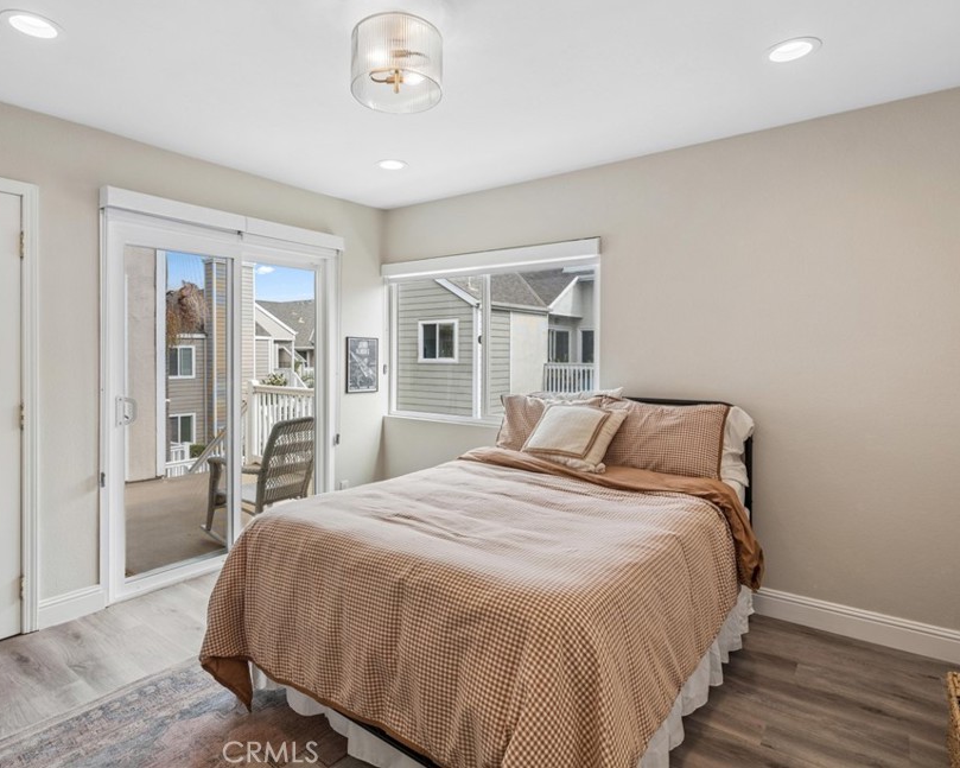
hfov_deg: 83.2
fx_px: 540
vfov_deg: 70.8
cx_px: 447
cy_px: 365
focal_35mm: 19
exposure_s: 1/50
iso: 160
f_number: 8
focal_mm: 16
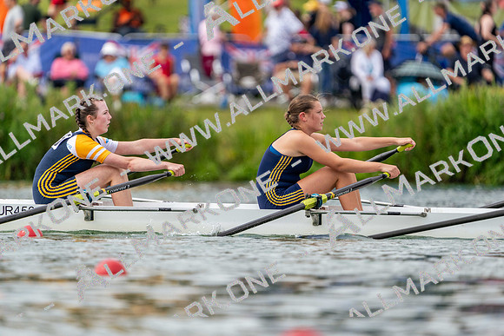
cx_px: 252
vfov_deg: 2.3
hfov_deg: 3.4
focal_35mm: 600
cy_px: 168
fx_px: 8402
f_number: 6.3
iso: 500
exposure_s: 1/1600
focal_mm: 600
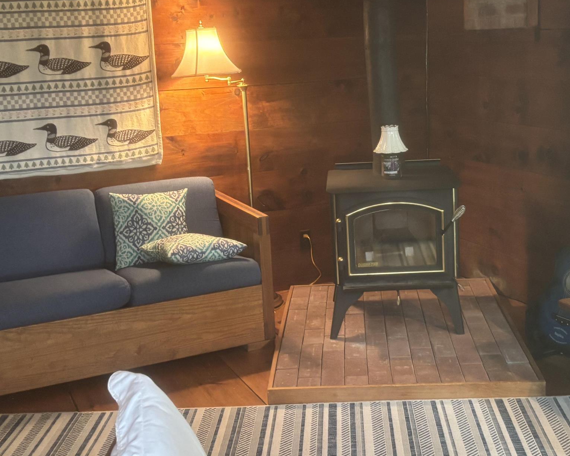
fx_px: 860
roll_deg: +1.1
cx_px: 346
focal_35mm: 51
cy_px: 199
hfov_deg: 36.5
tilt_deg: -11.0
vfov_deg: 29.7
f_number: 1.6
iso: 500
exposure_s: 1/60
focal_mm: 5.96
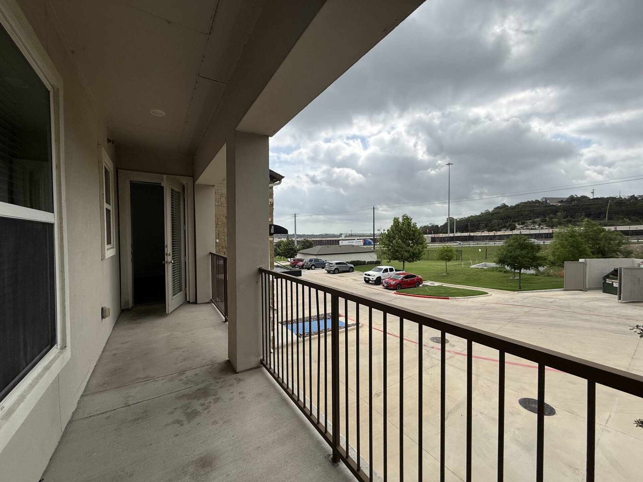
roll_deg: +0.6
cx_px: 322
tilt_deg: -1.1
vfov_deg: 85.7
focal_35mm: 14
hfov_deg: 102.1
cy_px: 241
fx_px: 260
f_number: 2.2
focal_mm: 2.22
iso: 64
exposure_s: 1/2165
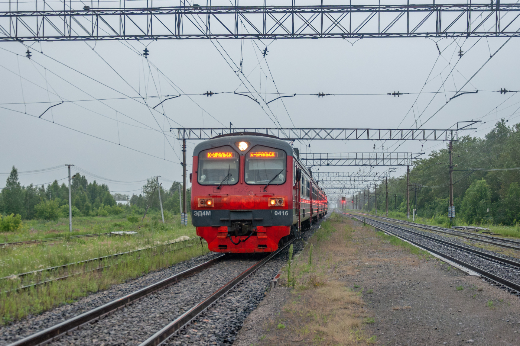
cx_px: 260
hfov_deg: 37.9
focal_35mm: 52
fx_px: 757
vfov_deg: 25.7
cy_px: 173
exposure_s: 1/125
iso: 1600
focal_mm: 35
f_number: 4.5
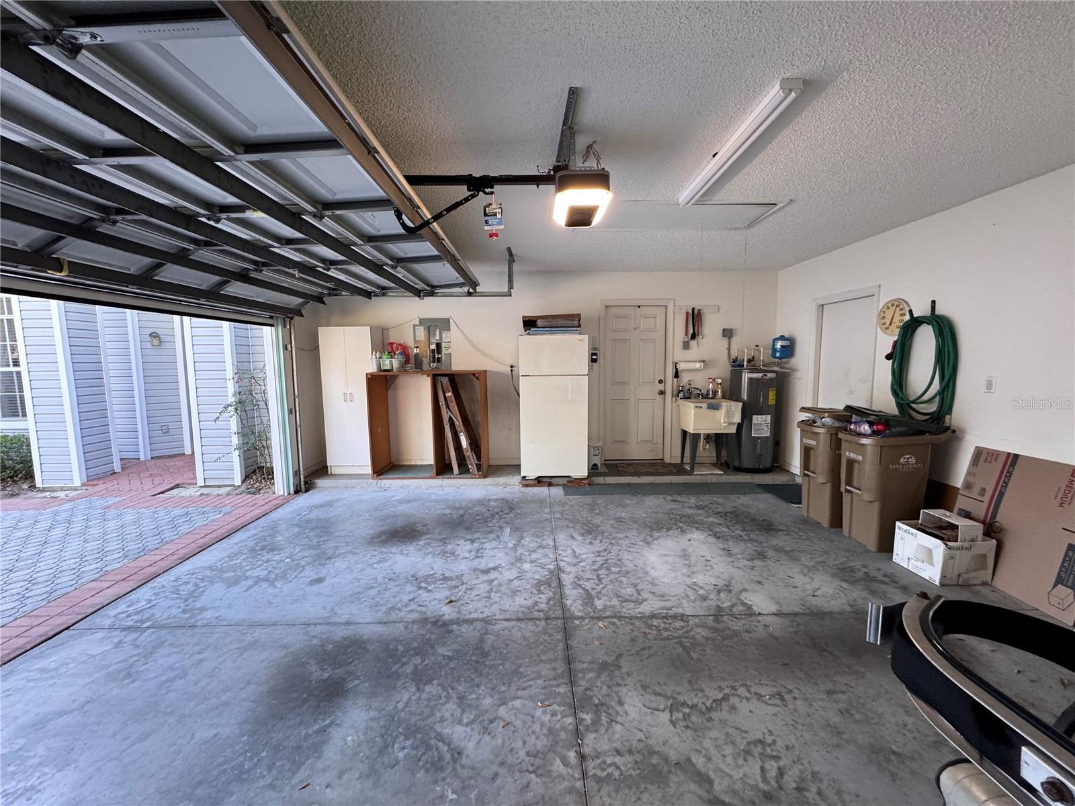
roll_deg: +1.1
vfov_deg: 85.7
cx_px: 538
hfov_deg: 102.1
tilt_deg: -4.8
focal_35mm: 14
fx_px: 435
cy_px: 403
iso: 200
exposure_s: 1/120
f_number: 2.2
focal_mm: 2.22
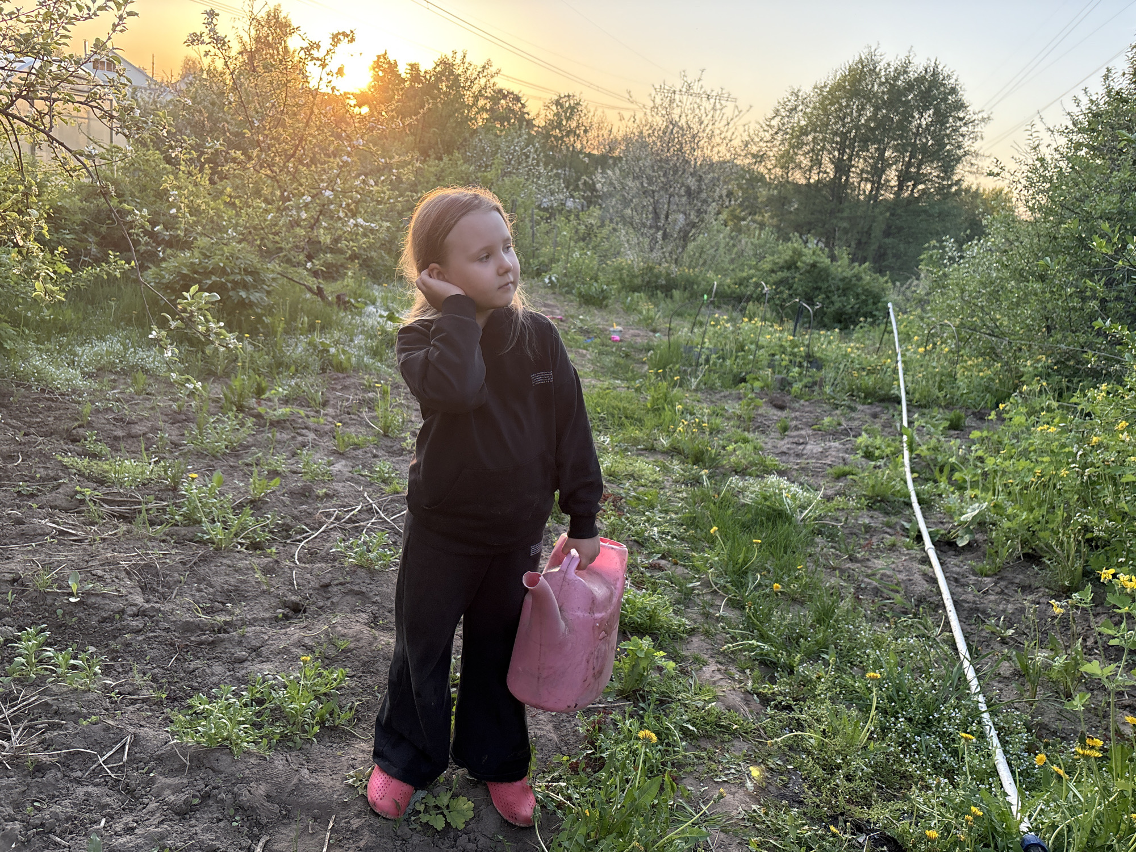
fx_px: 853
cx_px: 568
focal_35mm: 26
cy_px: 426
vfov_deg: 53.1
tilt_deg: -15.9
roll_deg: -8.6
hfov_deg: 67.3
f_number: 1.6
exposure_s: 1/240
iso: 125
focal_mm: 5.96
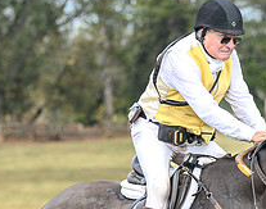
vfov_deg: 2.5
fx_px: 4843
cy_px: 199
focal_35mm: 619
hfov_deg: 3.1
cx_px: 114
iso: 400
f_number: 3.5
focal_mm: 110
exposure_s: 1/800
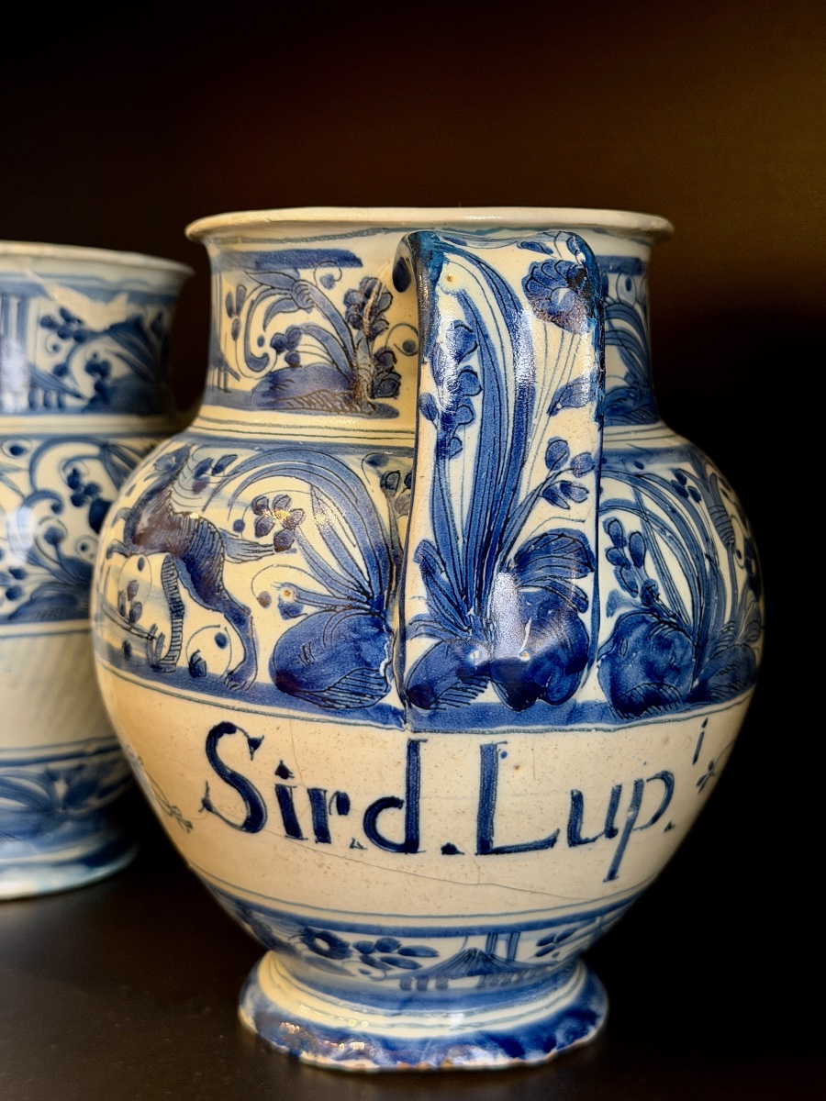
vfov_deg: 39.7
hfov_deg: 30.3
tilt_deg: -6.1
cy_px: 550
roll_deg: -3.0
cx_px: 413
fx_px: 1527
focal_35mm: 48
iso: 200
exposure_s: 1/33
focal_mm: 6.76
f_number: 1.78
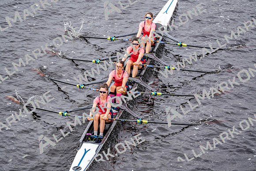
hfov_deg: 10.3
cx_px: 128
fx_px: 1422
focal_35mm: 200
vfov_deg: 6.9
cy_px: 86
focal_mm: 200
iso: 400
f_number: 2.8
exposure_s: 1/2000
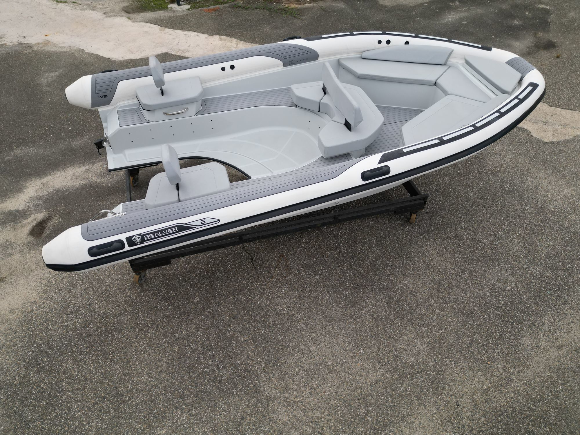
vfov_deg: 56.8
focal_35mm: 24
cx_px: 290
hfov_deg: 71.6
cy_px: 218
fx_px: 402
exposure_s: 1/160
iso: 140
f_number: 1.7
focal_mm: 6.72
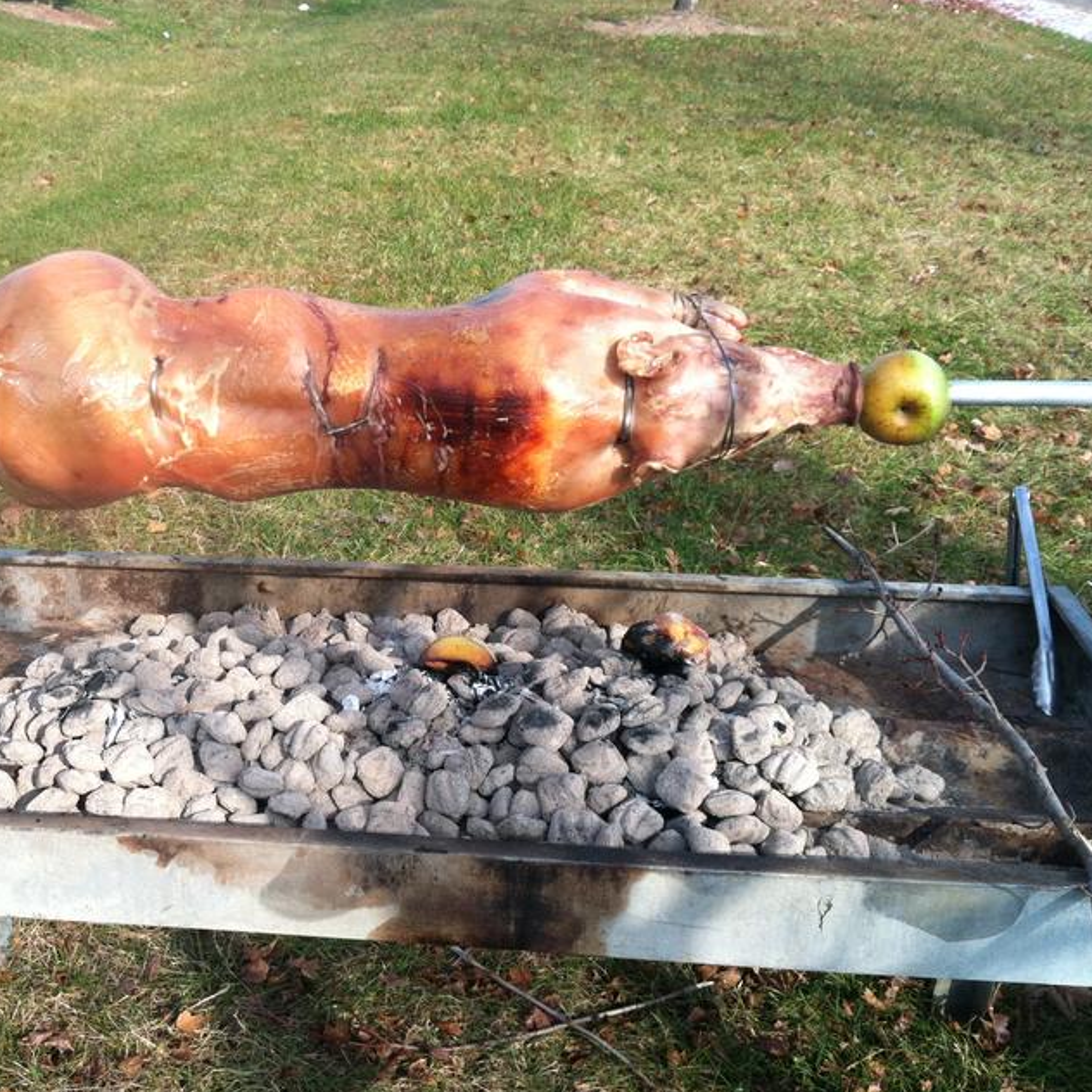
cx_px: 327
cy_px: 551
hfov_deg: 37.7
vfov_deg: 38.3
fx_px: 1570
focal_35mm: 44
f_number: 2.8
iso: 80
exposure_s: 1/698
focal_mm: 3.85
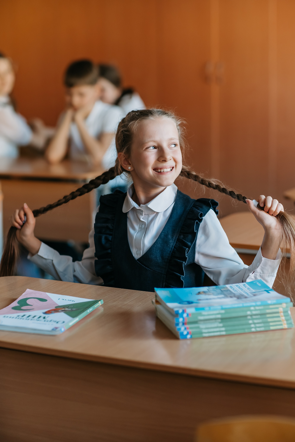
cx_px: 148
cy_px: 221
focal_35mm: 85
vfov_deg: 23.9
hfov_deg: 16.1
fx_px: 1045
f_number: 2.2
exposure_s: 1/640
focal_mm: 85
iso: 1600
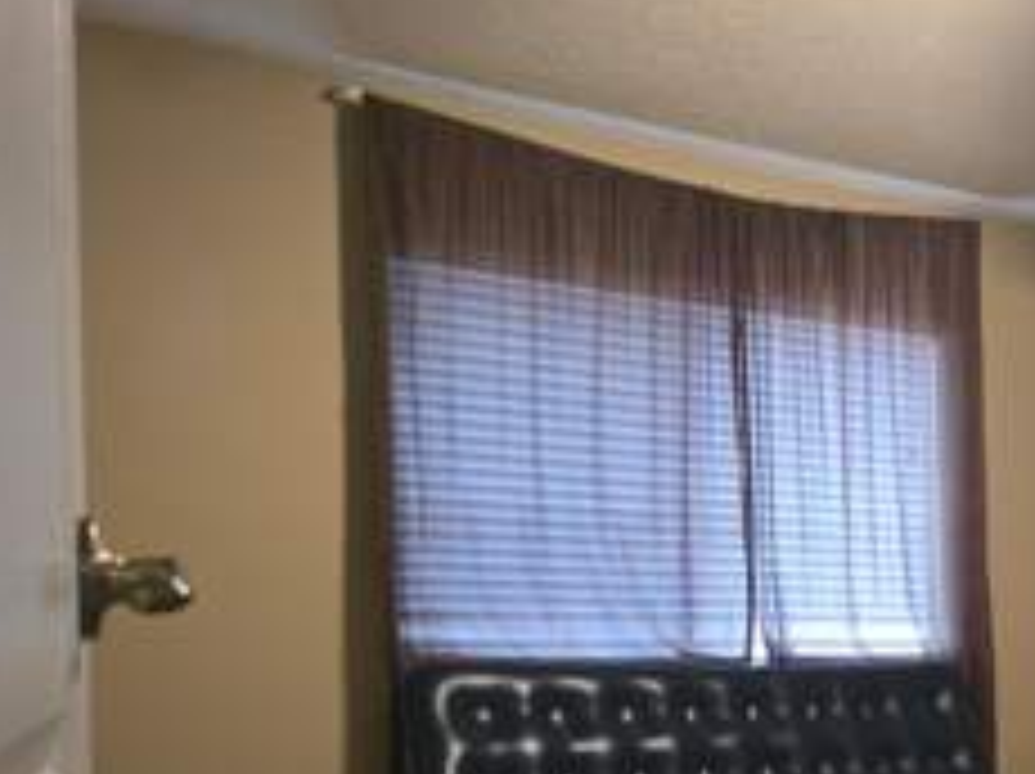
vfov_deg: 29.0
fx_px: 1434
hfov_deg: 36.5
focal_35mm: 48
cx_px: 981
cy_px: 700
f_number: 1.7
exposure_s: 1/60
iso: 1250
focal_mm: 6.3
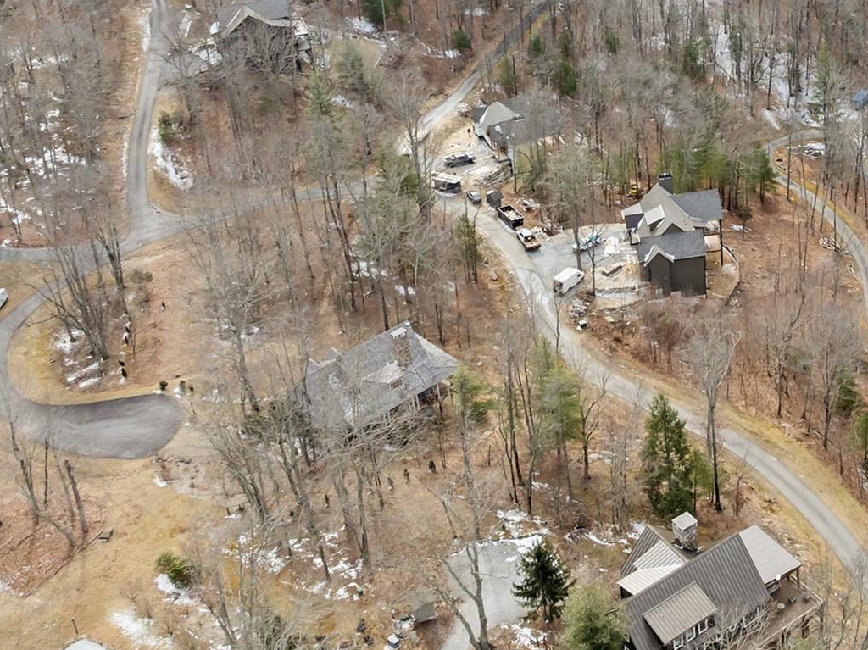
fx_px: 1203
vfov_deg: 29.1
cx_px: 802
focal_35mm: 48
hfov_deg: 36.8
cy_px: 69
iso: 340
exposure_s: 1/640
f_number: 2.8
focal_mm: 12.29
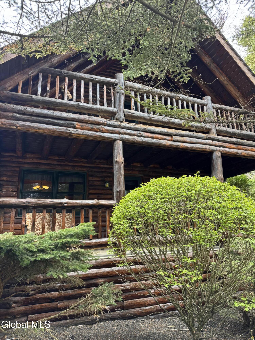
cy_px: 170
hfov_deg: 56.8
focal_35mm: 24
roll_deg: +2.1
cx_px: 128
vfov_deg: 71.6
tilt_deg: +14.9
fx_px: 236
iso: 50
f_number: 1.78
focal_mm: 6.76
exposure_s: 1/121
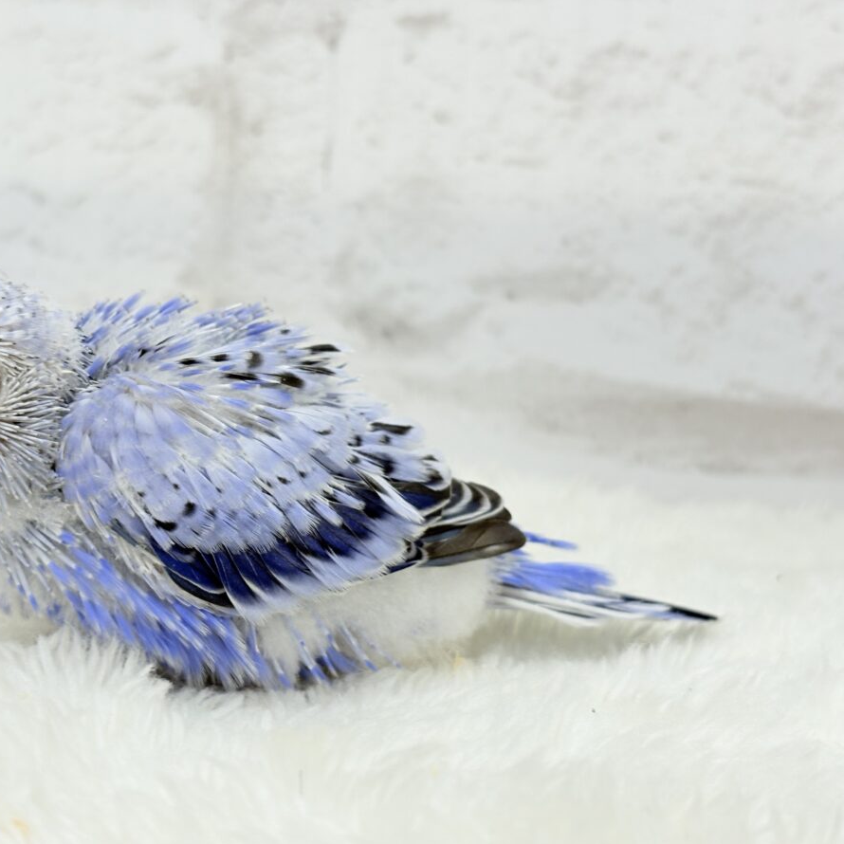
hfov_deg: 27.6
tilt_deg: -9.6
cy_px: 425
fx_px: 1710
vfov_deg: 27.7
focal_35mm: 62
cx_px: 298
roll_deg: -1.1
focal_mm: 5.96
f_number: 1.6
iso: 32
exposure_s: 1/50
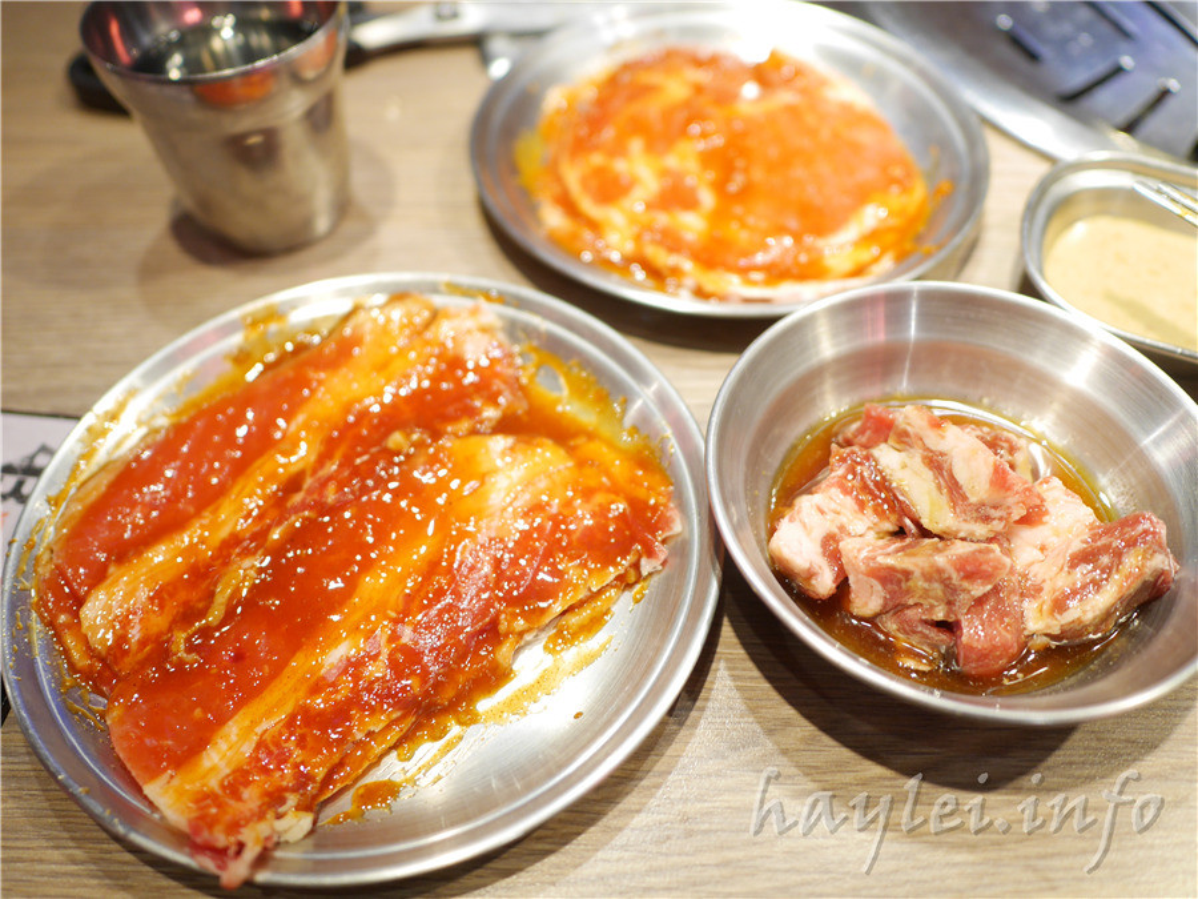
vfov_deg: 46.8
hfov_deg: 60.0
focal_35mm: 30
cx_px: 599
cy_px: 450
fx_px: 1038
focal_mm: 15
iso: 400
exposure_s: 1/60
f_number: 1.7
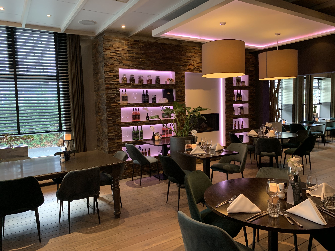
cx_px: 168
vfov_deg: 53.1
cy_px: 126
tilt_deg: -3.5
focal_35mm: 26
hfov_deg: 67.3
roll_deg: +1.2
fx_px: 252
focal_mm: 4.25
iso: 320
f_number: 1.8
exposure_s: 1/31
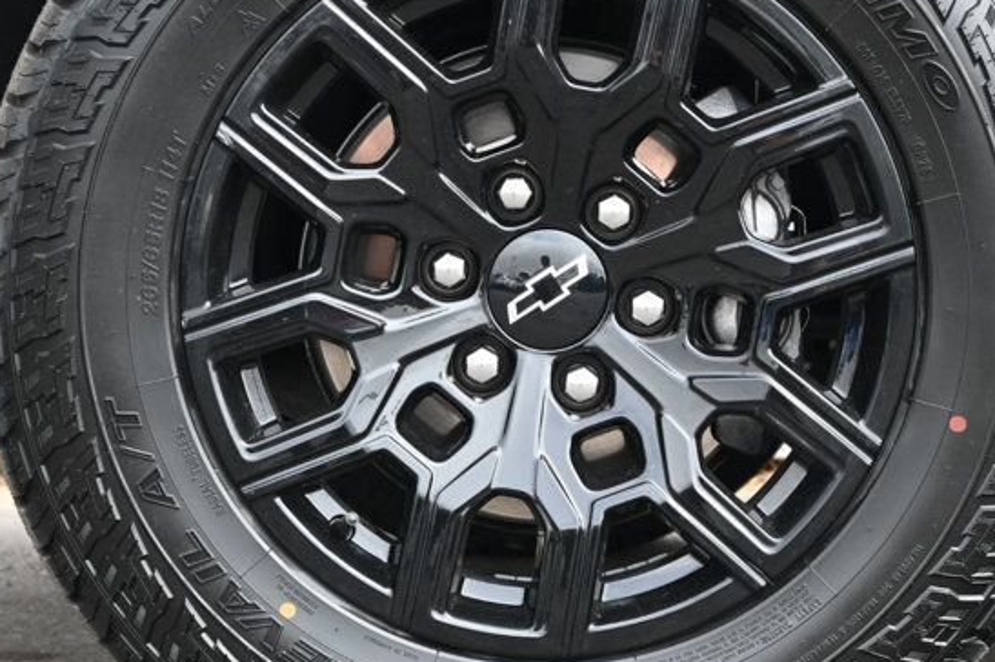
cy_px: 273
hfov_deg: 19.7
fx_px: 2871
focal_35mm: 104
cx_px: 562
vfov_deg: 13.2
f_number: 5.3
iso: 450
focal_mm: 37
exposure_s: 1/125
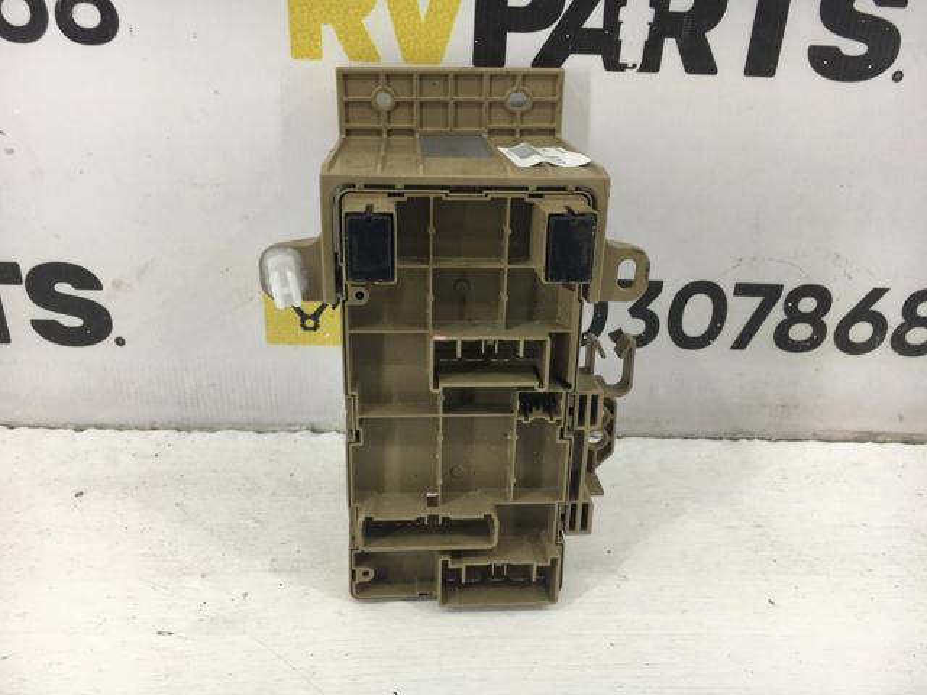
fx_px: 777
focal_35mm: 29
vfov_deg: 48.2
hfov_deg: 61.7
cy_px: 348
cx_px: 464
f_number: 2.2
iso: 25
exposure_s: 1/50
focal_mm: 4.15
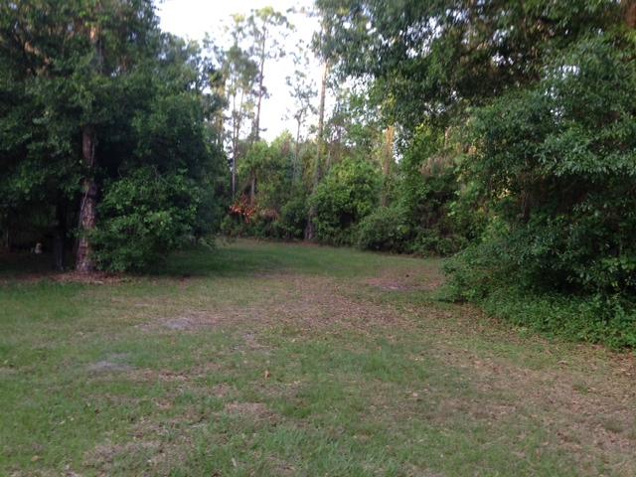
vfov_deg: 42.9
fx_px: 606
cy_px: 238
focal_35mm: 33
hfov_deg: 55.4
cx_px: 318
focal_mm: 4.12
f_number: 2.4
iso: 50
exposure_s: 1/120
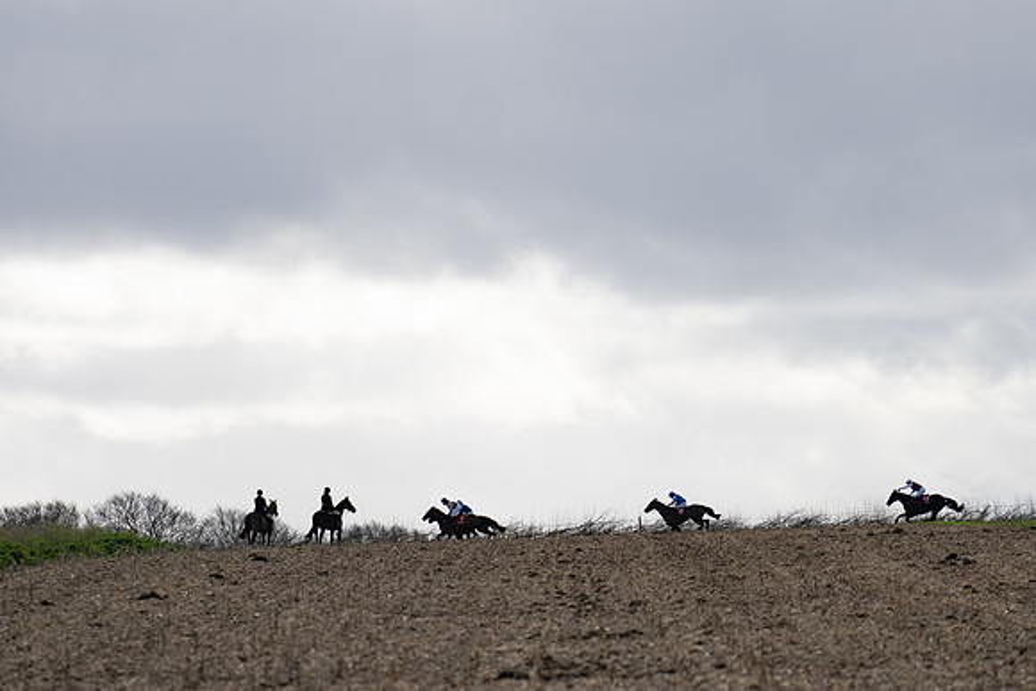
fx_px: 8635
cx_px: 518
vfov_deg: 4.6
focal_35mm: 300
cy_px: 346
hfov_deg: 6.9
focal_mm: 200
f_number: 2.8
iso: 200
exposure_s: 1/4000
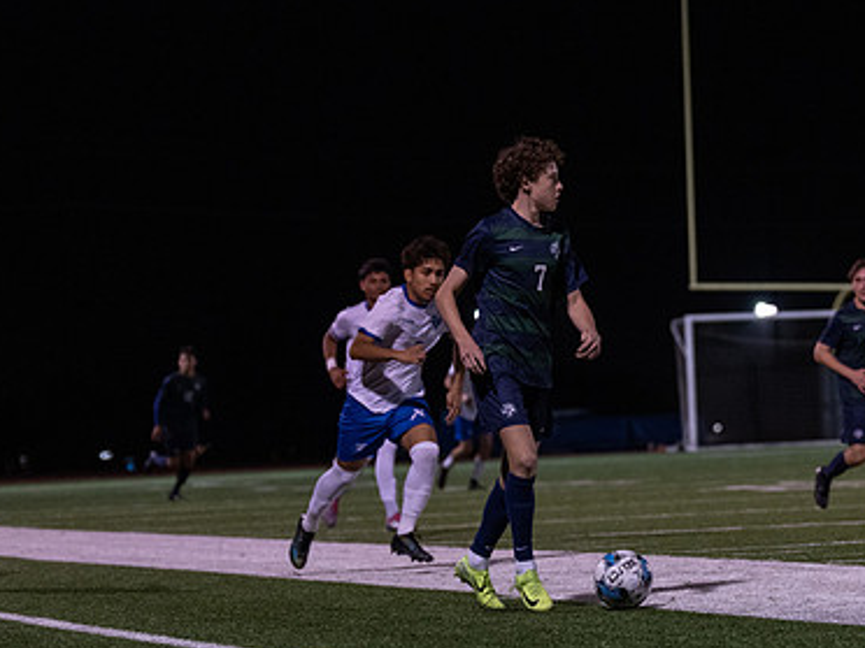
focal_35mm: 179
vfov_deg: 8.3
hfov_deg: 11.0
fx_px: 4473
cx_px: 483
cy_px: 356
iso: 2500
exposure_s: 1/1000
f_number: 2.8
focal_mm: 89
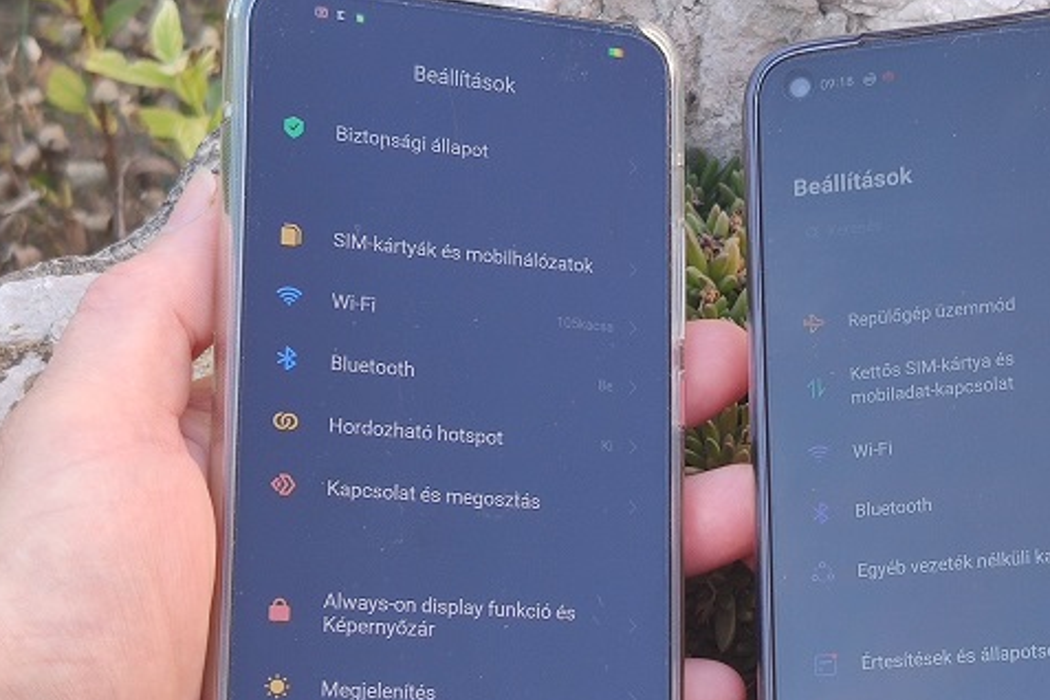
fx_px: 2362
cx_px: 654
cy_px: 491
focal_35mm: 81
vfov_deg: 16.8
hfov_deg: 25.0
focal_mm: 4.75
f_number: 1.75
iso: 112
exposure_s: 1/141
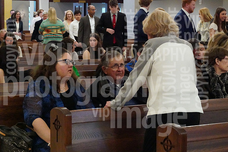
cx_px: 114
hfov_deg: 21.2
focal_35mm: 96
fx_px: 608
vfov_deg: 14.3
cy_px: 76
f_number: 9
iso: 25600
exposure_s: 1/250
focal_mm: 64
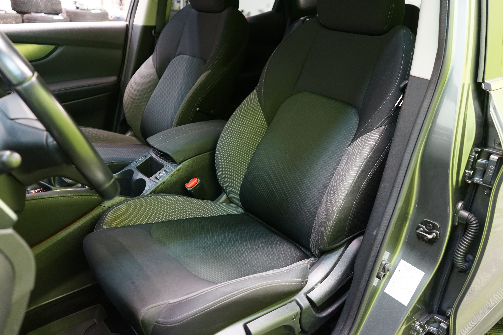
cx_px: 252
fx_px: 391
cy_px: 168
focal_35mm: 28
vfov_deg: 46.4
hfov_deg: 65.5
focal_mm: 28
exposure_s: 1/30
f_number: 3.5
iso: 2000
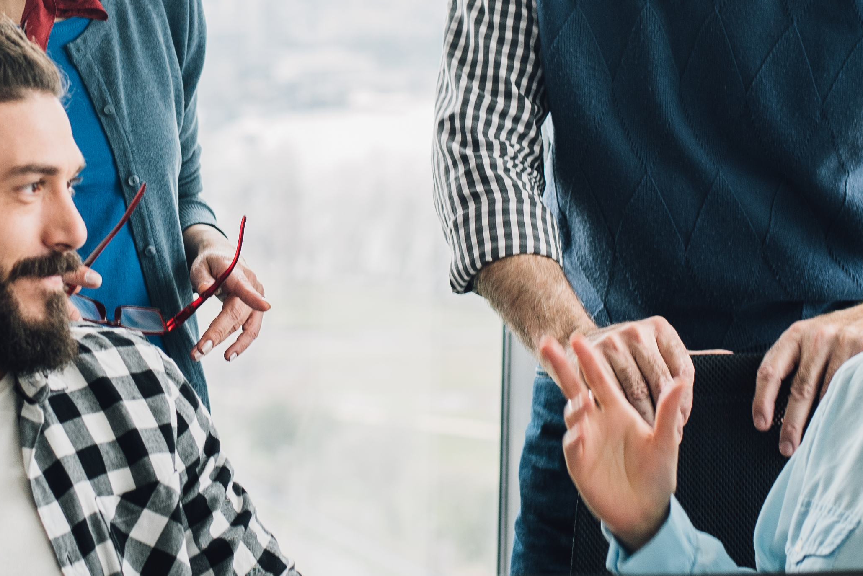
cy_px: 155
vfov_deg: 9.4
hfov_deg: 14.0
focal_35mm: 146
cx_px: 198
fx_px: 3501
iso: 250
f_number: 3.2
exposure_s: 1/160
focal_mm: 50
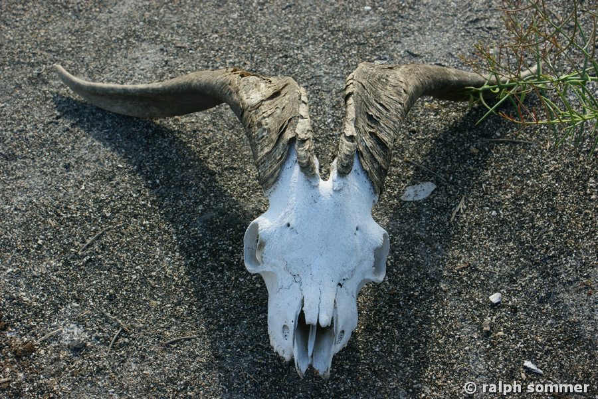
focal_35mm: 75
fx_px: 1246
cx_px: 299
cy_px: 200
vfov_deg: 18.2
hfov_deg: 27.0
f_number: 9
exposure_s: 1/100
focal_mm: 50
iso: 100
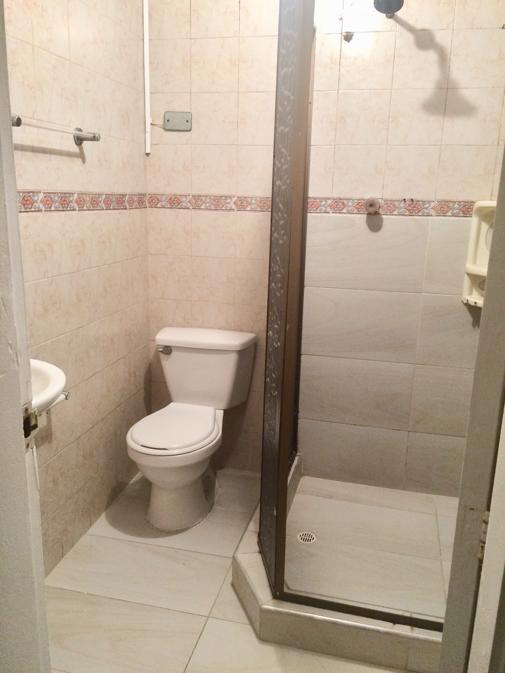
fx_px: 564
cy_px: 336
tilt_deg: -13.9
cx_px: 252
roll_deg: -0.7
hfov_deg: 48.2
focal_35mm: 29
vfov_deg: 61.7
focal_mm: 4.15
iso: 125
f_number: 2.2
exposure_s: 1/30
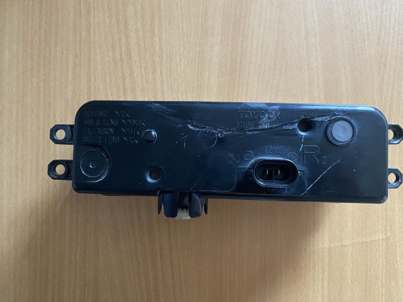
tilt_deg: -87.9
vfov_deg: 53.0
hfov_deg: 67.3
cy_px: 151
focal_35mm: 26
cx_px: 202
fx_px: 302
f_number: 1.8
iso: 500
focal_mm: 4.25
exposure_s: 1/56
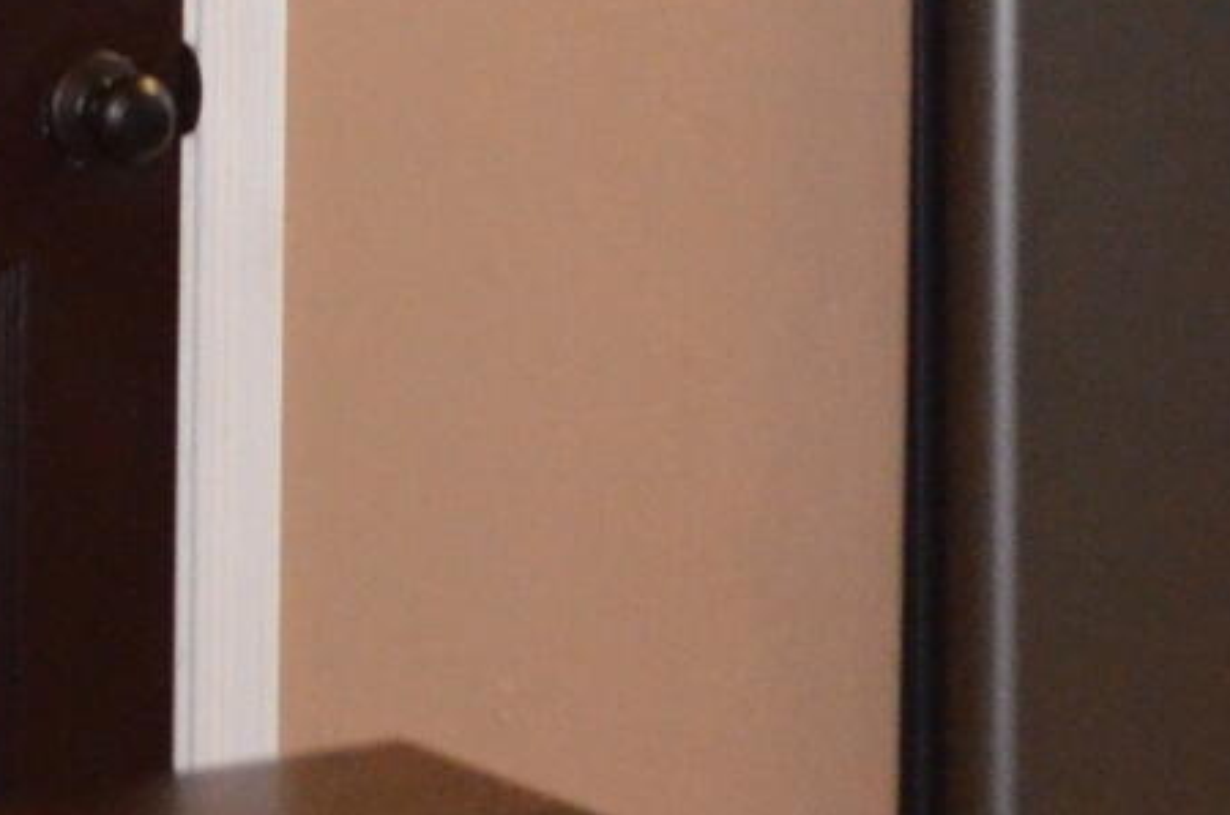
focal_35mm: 180
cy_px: -885
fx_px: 6137
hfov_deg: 11.4
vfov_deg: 7.3
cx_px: 388
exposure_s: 1/60
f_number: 3.5
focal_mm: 18
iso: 2200
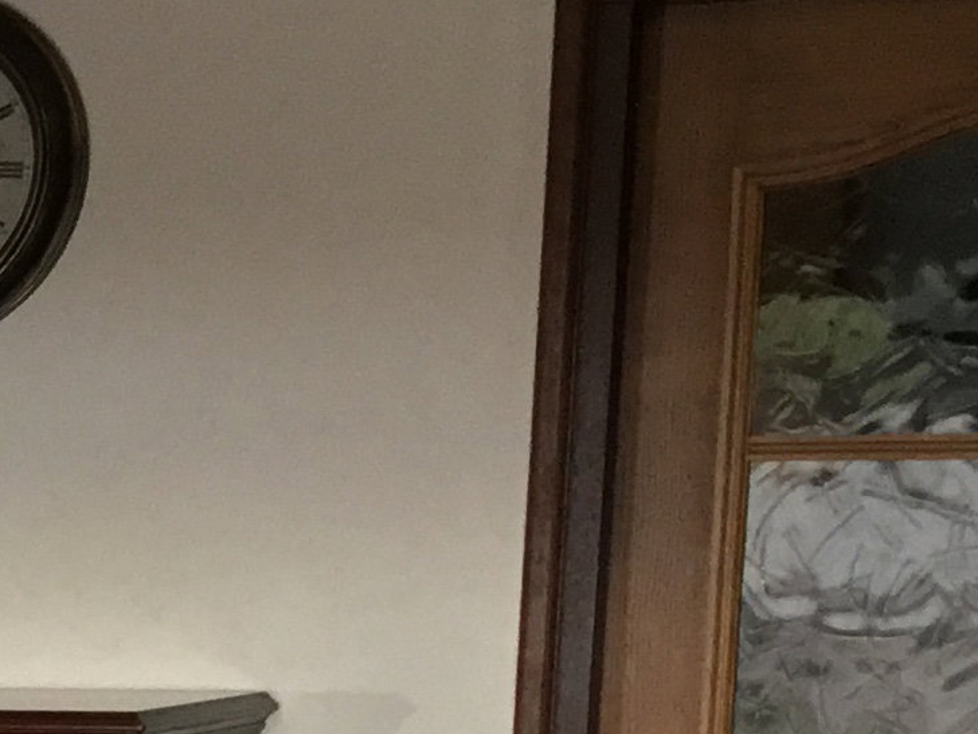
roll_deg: +0.4
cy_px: 1184
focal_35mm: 139
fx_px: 3927
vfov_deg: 10.2
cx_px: -1002
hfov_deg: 12.4
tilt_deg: -8.7
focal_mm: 3.3
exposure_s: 1/33
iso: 100
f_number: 2.4
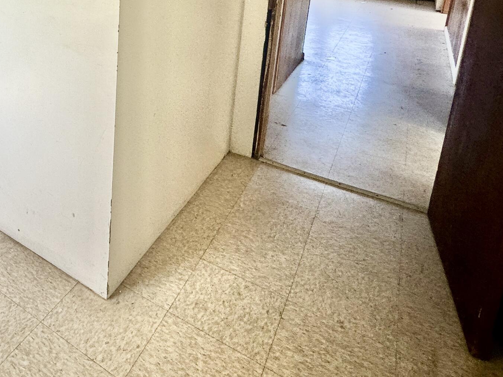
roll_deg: -0.8
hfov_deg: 51.6
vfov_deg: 40.6
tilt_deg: -12.9
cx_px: 52
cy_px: 13
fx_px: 450
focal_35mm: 31
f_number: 2.2
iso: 80
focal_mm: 2.22
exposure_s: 1/120
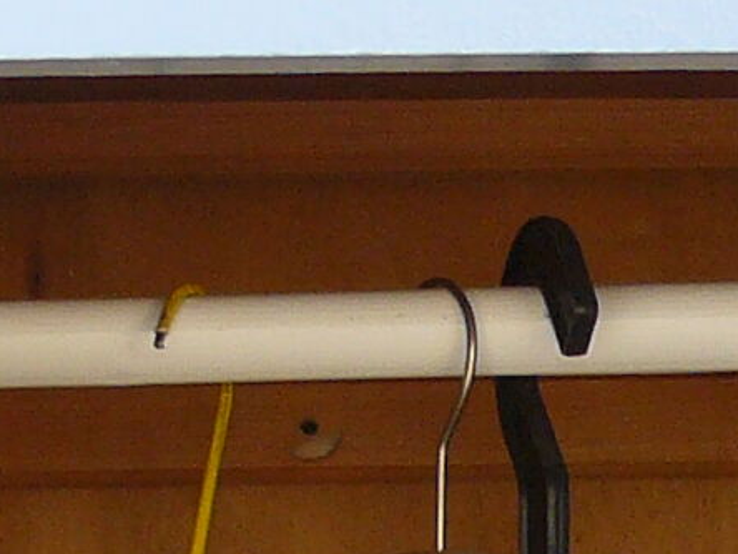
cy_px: 850
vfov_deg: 5.9
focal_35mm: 249
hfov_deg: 7.9
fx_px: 5309
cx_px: 927
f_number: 3.2
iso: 100
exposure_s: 1/125
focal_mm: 6
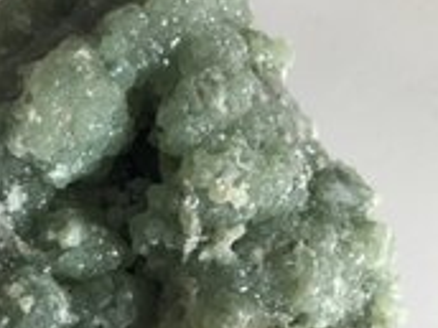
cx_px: 141
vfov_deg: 26.0
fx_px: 709
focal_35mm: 56
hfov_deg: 34.0
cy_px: 215
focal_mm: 3.99
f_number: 1.8
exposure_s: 1/120
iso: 32
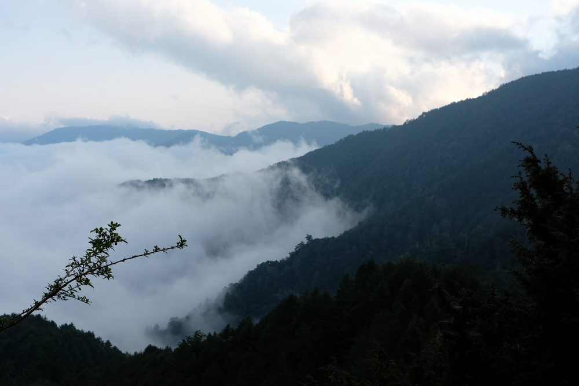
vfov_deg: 37.9
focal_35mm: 35
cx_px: 290
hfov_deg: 54.4
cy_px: 193
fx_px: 563
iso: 640
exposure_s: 1/1300
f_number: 5
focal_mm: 23
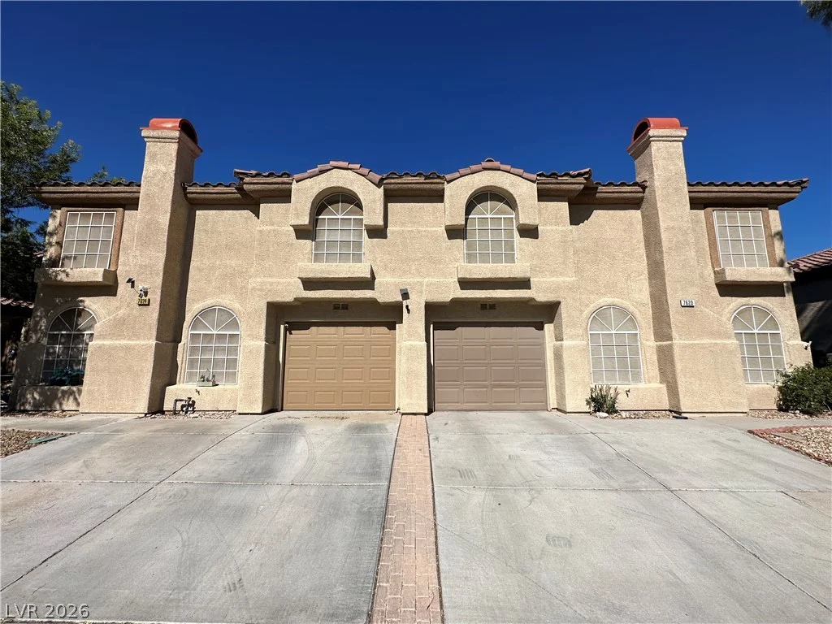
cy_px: 312
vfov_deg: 85.7
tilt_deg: +8.3
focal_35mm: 14
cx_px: 416
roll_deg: -0.6
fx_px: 336
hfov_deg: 102.1
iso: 50
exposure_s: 1/5291
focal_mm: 2.22
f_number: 2.2
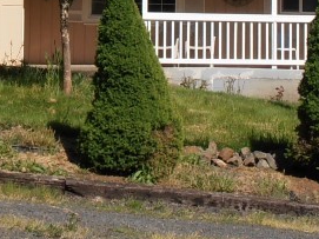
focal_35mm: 140
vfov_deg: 10.4
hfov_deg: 14.1
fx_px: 1290
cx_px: 139
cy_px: -51
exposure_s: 1/1250
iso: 80
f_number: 3.9
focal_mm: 6.61
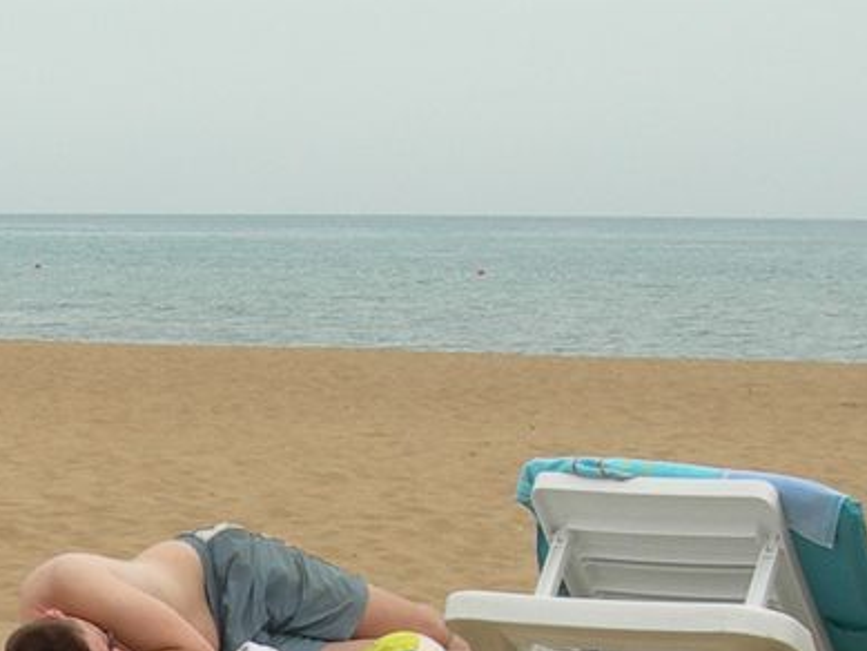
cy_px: 673
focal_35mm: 100
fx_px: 2505
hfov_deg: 19.6
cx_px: 481
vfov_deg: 14.5
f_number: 4.8
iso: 50
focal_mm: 7.8
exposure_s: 1/247
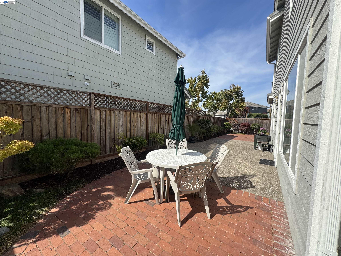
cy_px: 128
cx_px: 170
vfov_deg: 85.7
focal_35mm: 14
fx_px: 138
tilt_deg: -5.0
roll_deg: -1.6
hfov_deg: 102.1
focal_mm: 2.22
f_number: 2.2
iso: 40
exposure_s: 1/1256
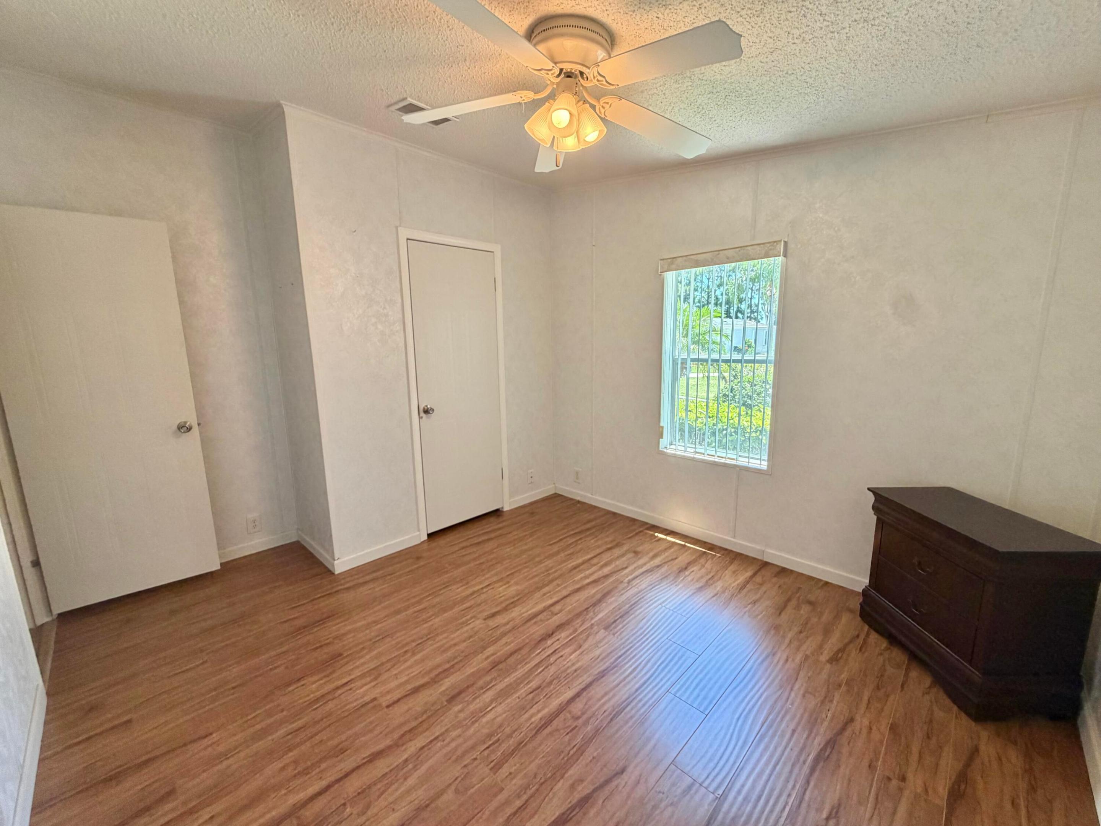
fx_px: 445
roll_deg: +1.0
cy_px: 413
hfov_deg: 102.1
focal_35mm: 14
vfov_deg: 85.7
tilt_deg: -9.9
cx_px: 550
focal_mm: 2.22
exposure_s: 1/120
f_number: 2.2
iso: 250
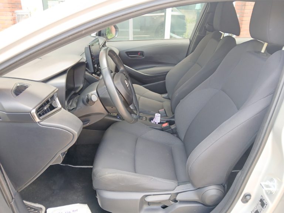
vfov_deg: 53.1
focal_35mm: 26
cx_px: 142
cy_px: 106
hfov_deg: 67.3
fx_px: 213
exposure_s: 1/50
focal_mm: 3.98
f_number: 1.8
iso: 160
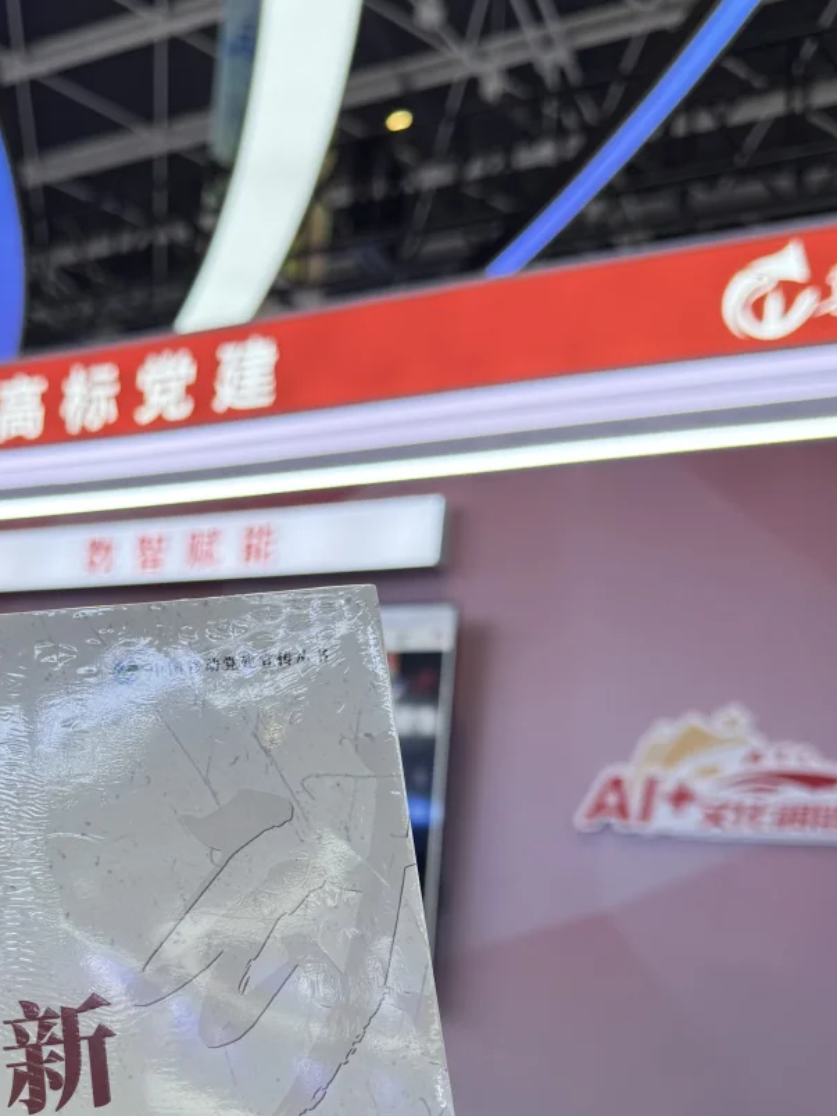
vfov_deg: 42.6
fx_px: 1386
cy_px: 822
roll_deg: -5.0
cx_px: 167
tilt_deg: +5.5
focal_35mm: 43
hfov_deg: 32.7
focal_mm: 6.76
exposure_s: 1/100
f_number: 1.78
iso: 80
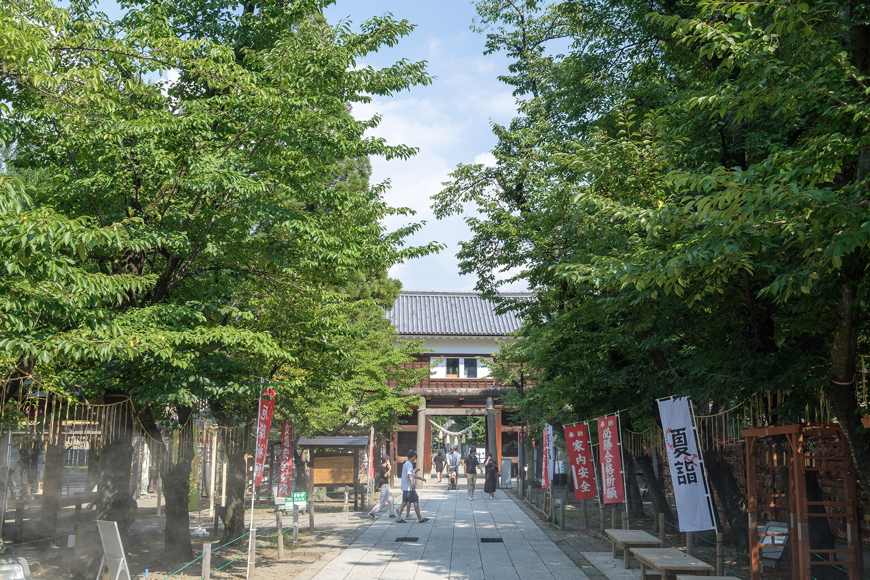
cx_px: 435
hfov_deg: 53.1
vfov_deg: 36.9
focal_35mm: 36
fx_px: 870
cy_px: 290
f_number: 8
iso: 400
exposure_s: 1/340
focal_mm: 24
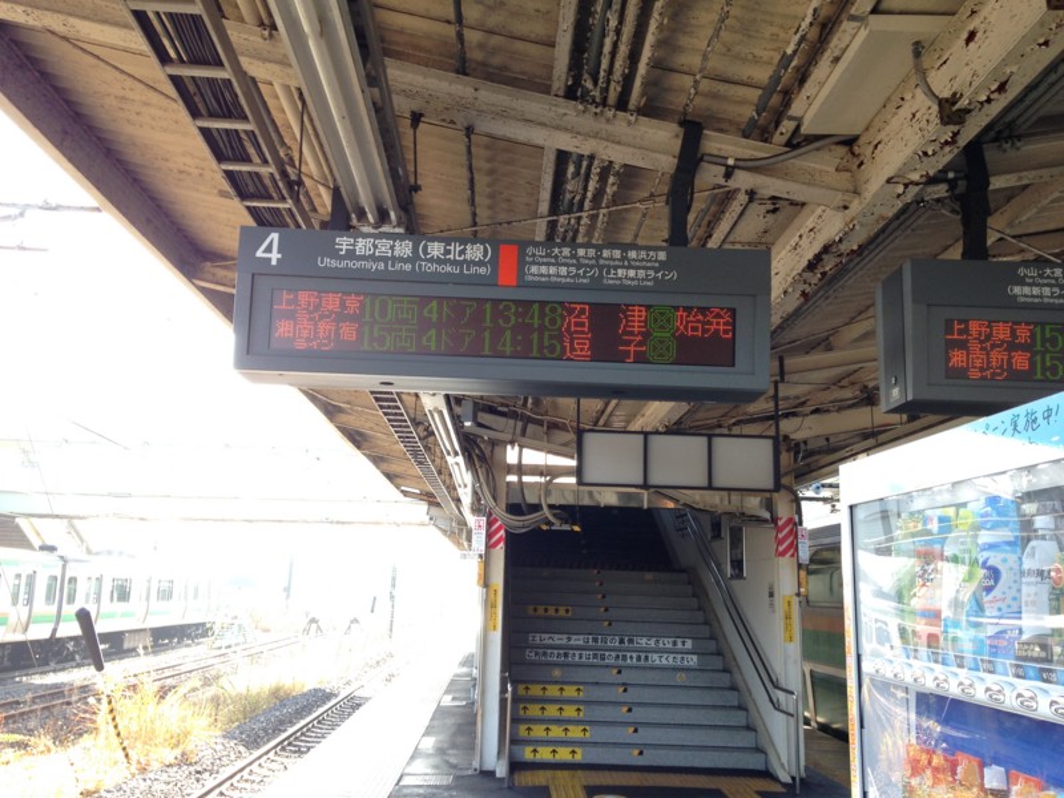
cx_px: 532
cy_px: 399
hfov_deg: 55.4
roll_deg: -1.3
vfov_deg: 42.9
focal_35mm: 33
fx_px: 1014
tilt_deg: +9.2
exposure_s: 1/120
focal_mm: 4.12
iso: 50
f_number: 2.4
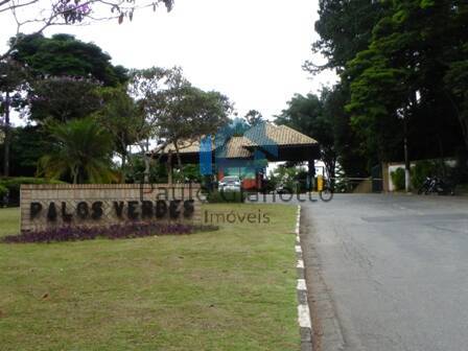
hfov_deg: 36.8
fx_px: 703
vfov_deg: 28.0
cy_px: 176
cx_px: 234
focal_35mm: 52
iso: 400
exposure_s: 1/580
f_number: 8
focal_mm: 9.2
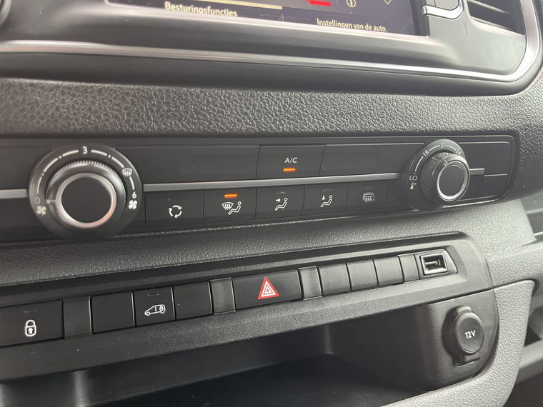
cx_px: 272
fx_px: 408
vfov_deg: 53.1
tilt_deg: -11.8
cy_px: 204
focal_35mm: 26
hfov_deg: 67.3
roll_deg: -0.7
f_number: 1.6
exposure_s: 1/60
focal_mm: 5.1
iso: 160
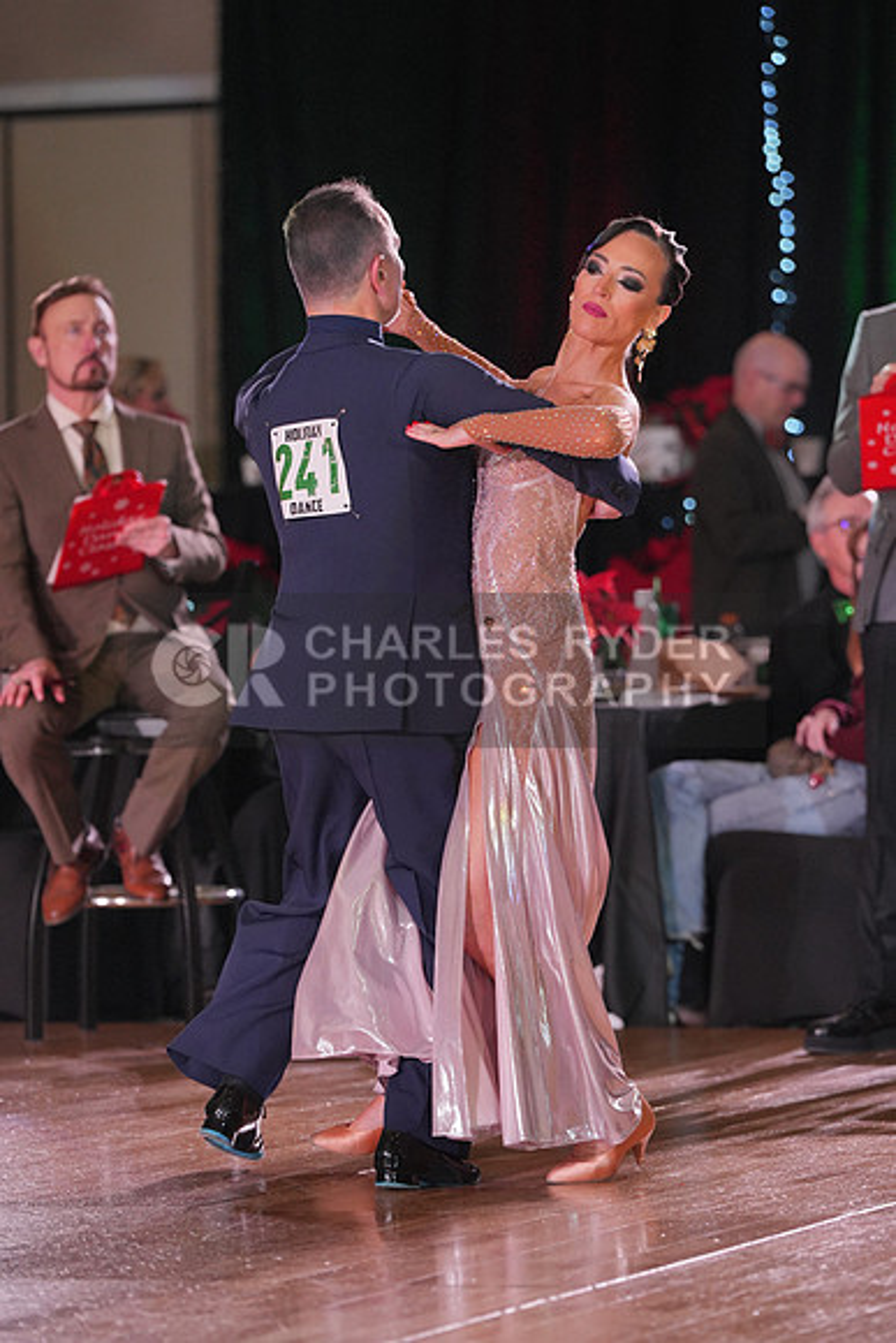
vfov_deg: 11.1
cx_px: 448
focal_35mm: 185
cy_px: 672
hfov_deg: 7.4
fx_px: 6902
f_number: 4
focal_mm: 185
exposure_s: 1/500
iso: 2000
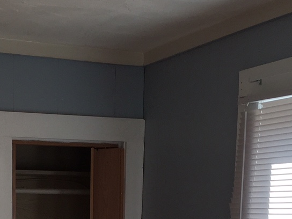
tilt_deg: -6.1
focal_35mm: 87
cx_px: 56
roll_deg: -3.0
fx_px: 734
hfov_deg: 22.2
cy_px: 322
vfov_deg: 15.7
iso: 32
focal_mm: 4.15
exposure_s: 1/286
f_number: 2.2
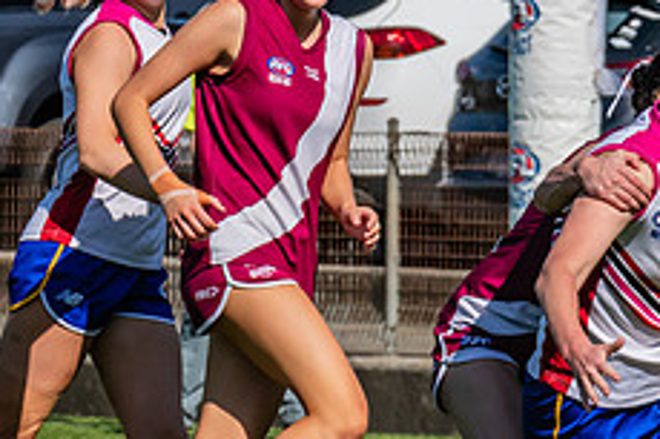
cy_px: 264
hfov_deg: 2.3
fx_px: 16671
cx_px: 503
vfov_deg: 1.5
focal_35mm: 910
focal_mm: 250
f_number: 14
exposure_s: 1/1250
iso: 800
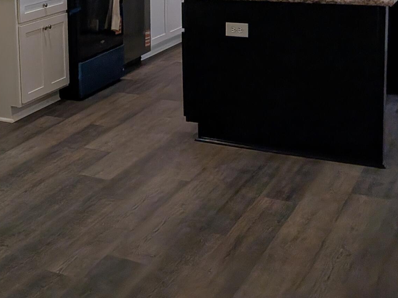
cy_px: 1
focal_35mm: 63
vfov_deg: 22.4
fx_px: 724
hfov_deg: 28.6
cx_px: -11
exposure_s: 1/2304
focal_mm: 4.53
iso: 29
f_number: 1.7
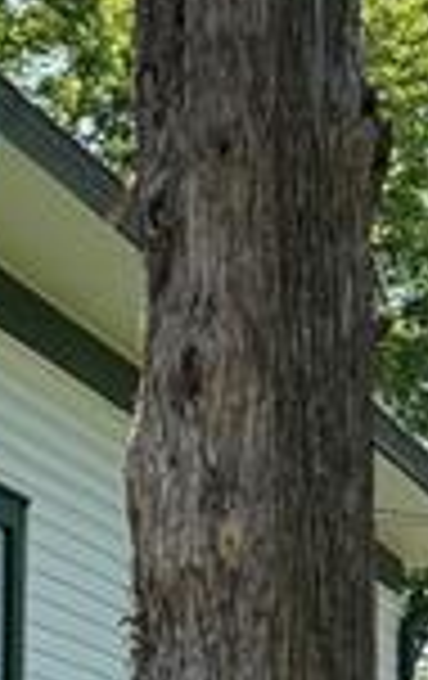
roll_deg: -1.5
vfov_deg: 11.9
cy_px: 797
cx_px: -1149
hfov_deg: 6.5
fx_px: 3195
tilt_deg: +2.7
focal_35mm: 172
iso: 100
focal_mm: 6.76
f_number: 1.78
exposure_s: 1/1653
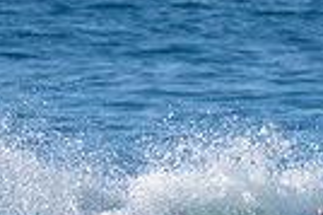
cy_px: 379
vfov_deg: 0.5
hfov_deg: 0.8
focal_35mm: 2655
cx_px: 322
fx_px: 23792
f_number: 5.6
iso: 200
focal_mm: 500
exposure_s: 1/2000
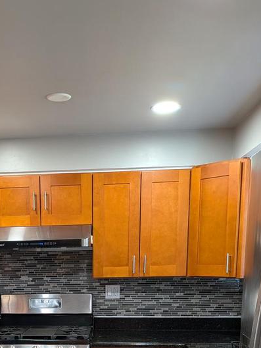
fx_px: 492
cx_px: 50
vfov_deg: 35.4
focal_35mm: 49
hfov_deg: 29.0
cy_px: 345
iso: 82
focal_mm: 4.53
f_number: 1.7
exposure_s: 1/24
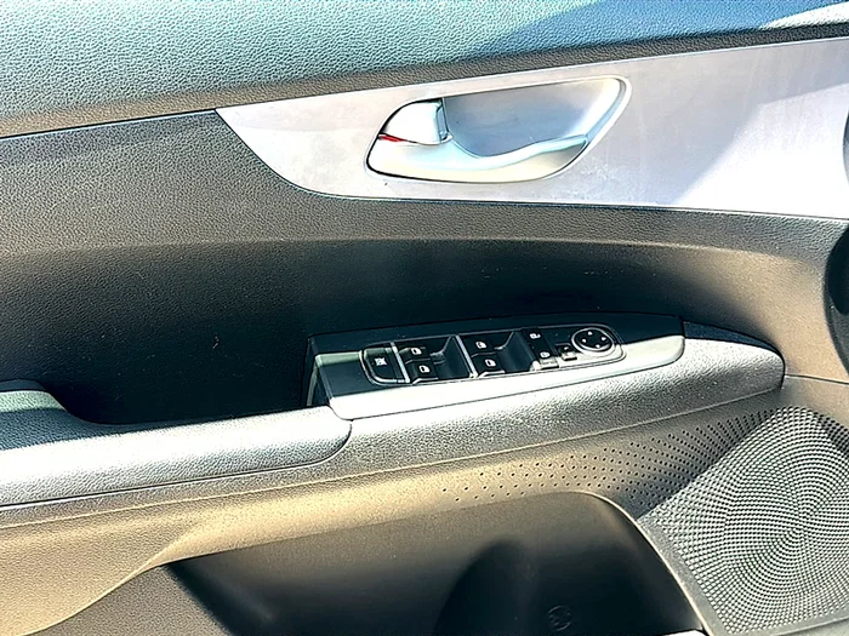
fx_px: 981
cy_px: 318
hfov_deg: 46.8
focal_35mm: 40
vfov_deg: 36.0
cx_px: 424
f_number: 1.78
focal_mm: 6.86
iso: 80
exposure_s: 1/467
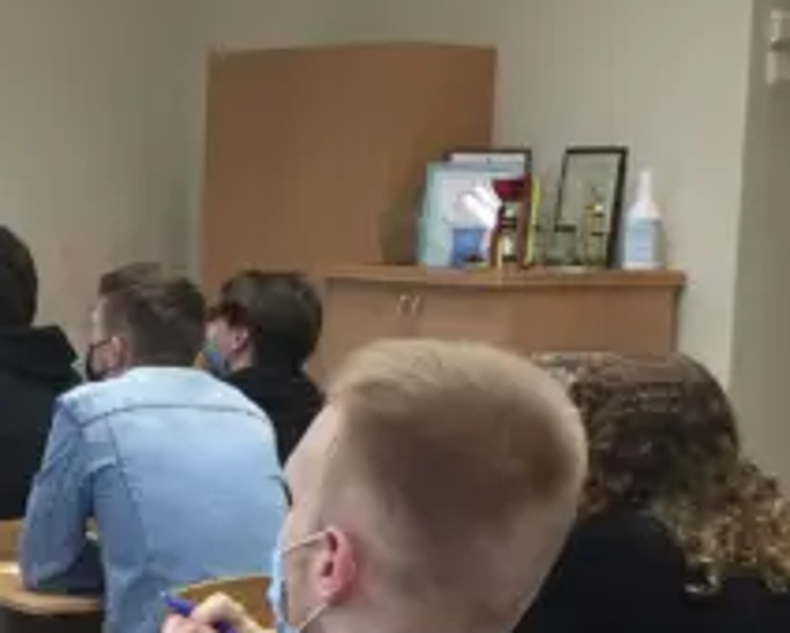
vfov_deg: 14.8
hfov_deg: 18.2
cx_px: 37
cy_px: 592
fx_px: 2409
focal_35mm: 103
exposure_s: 1/33
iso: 100
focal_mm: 4.15
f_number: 2.2
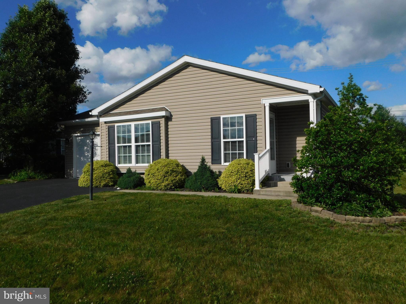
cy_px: 152
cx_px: 203
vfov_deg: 49.7
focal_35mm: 28
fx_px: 328
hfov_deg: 63.4
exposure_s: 1/800
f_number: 6.4
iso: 125
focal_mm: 4.9
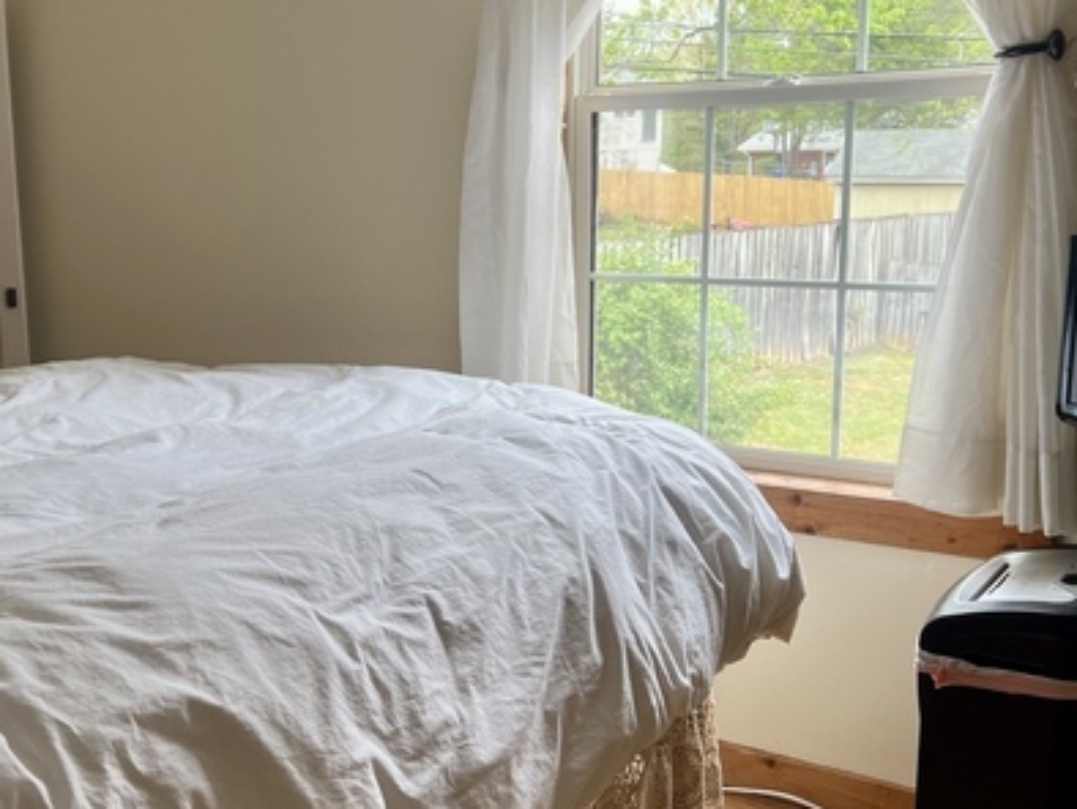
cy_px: 396
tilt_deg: -11.2
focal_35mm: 44
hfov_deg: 42.1
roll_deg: +1.6
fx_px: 1370
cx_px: 318
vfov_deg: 32.9
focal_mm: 5.7
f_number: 1.5
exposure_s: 1/136
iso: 32
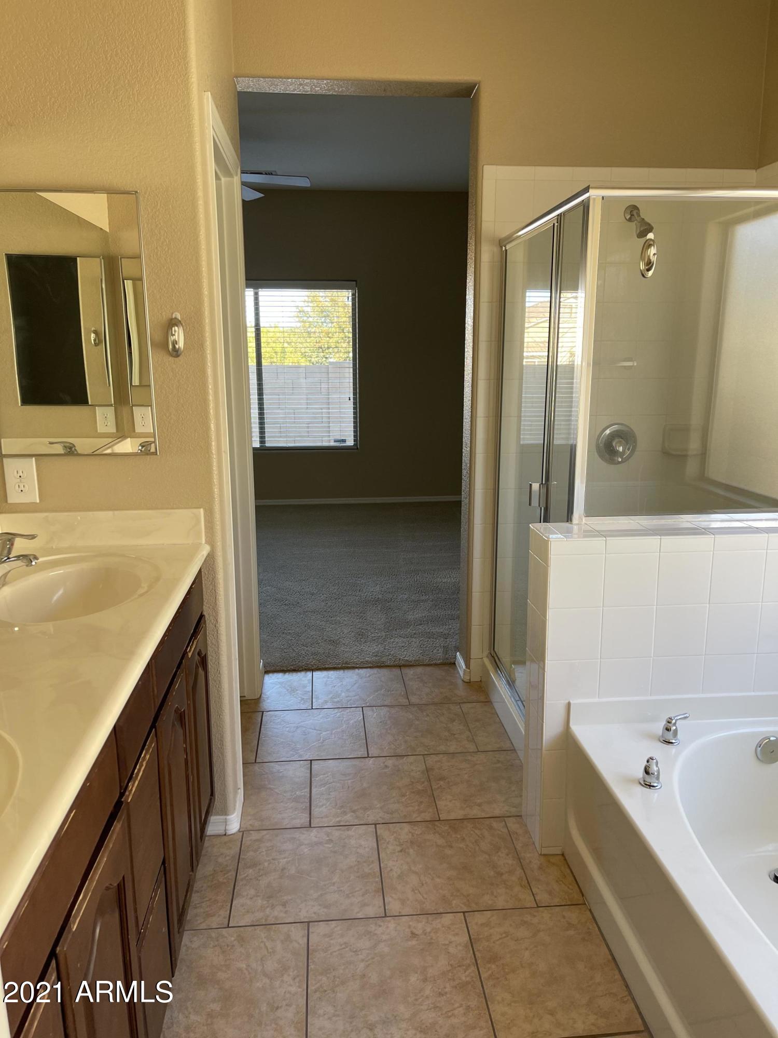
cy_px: 519
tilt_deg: -11.9
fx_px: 779
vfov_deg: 67.3
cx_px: 389
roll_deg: +0.3
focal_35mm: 26
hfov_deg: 53.1
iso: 64
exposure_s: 1/121
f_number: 1.6
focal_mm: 5.1
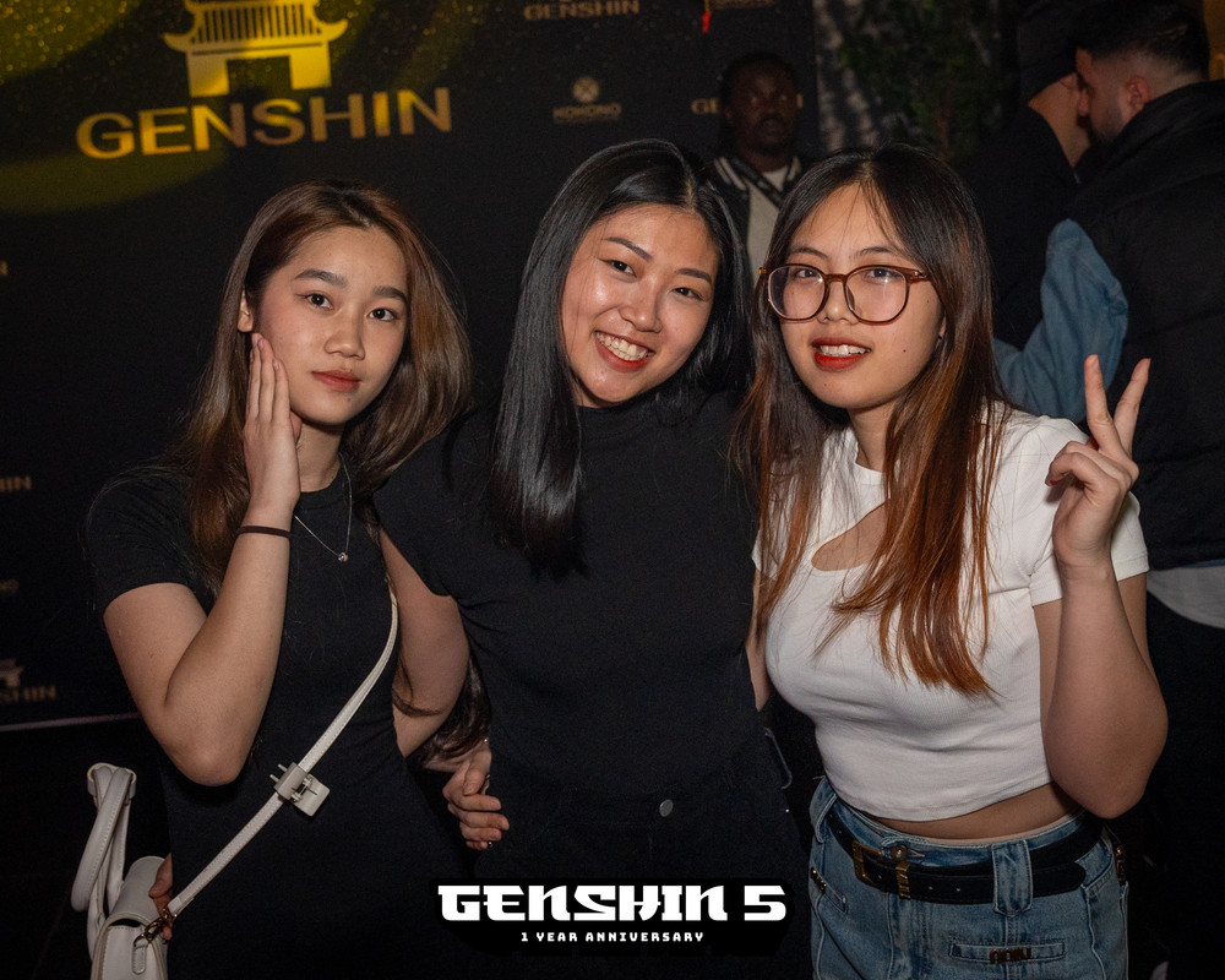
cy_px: 401
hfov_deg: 37.7
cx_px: 608
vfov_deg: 30.5
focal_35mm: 50
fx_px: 1796
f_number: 3.2
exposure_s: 1/125
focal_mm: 24
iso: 1250
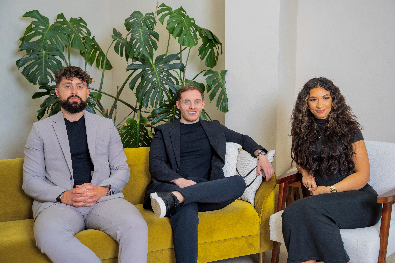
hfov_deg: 47.6
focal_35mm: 41
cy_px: 132
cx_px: 198
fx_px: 448
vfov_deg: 32.8
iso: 250
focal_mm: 40.8
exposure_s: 1/125
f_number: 5
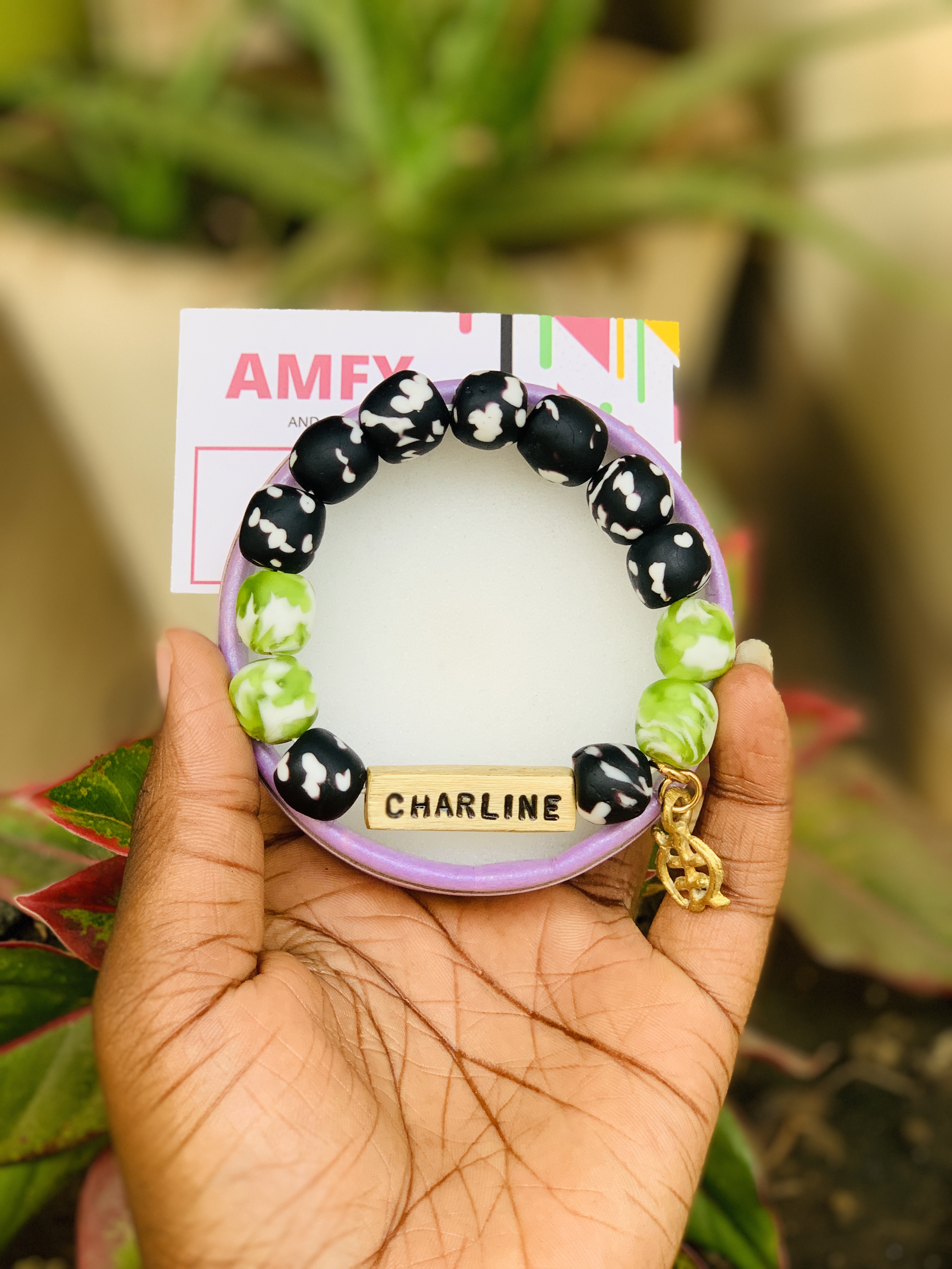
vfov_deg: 36.8
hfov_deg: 28.0
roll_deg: +0.0
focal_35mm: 52
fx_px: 1907
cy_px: 634
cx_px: 476
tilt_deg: -31.0
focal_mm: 6
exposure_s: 1/122
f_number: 2.4
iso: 64
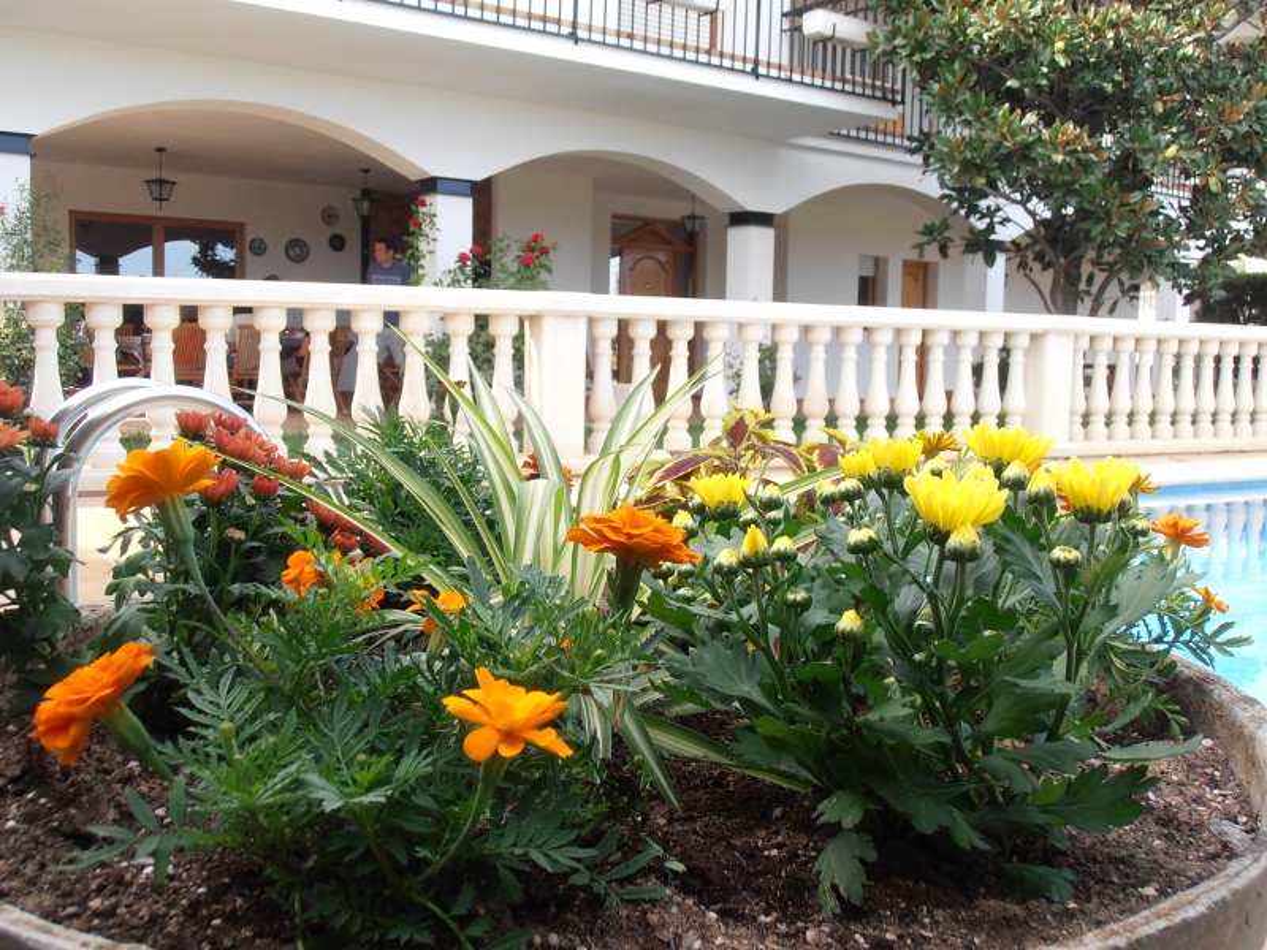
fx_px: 1354
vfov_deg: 38.7
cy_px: 475
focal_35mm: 37
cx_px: 634
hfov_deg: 50.1
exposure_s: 1/125
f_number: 3.9
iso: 80
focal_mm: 6.61
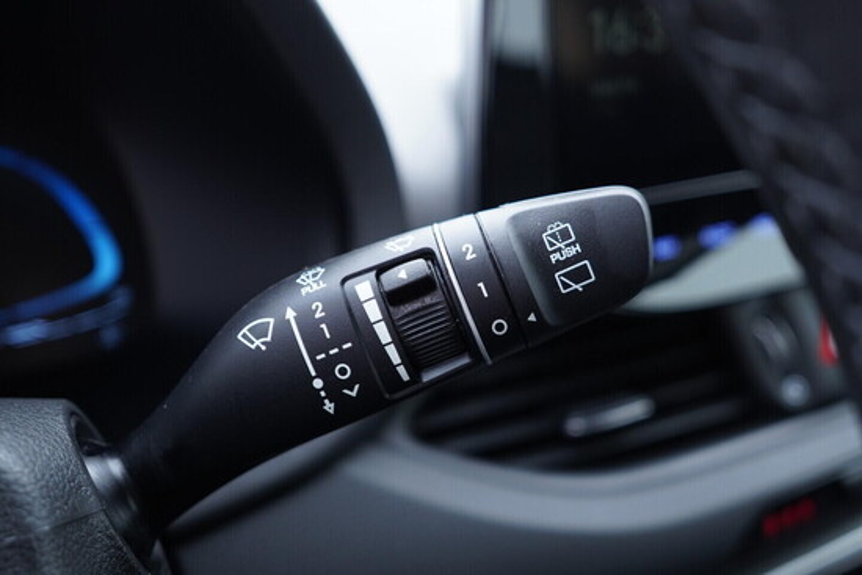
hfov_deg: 53.1
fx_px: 862
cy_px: 288
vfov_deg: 36.9
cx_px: 431
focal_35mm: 36
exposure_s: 1/40
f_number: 2.8
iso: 400
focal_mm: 24
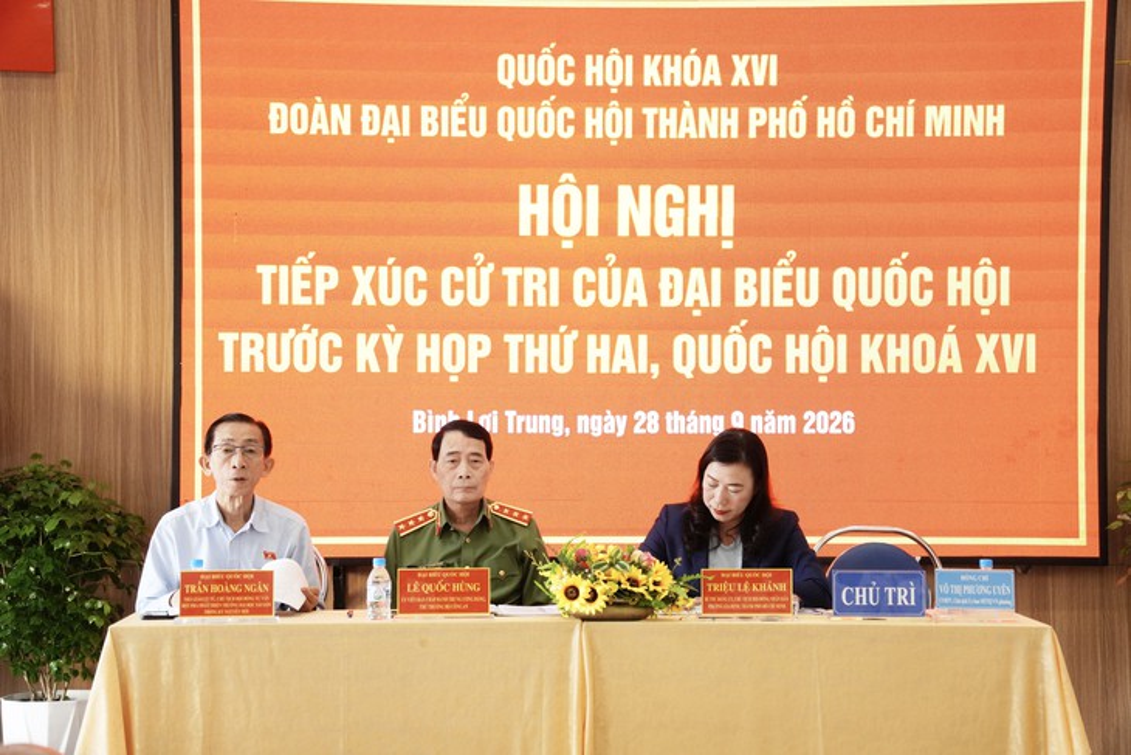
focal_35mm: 81
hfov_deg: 25.1
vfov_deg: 16.9
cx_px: 566
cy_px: 378
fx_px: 2545
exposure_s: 1/160
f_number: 2.8
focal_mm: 54
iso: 1000
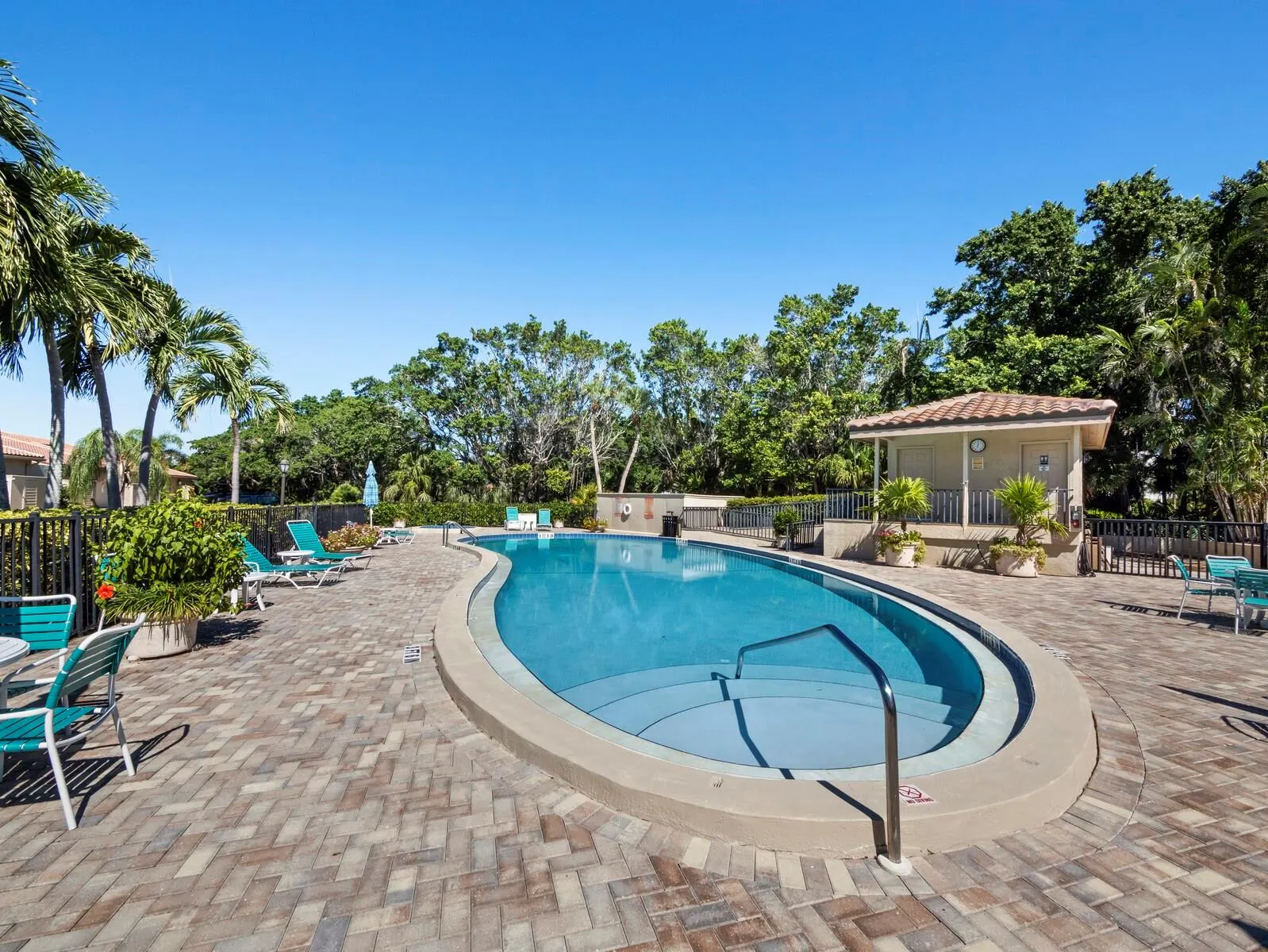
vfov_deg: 85.7
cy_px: 476
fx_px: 513
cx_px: 634
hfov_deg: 102.0
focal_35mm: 14
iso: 400
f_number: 7.1
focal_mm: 7
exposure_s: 1/1000
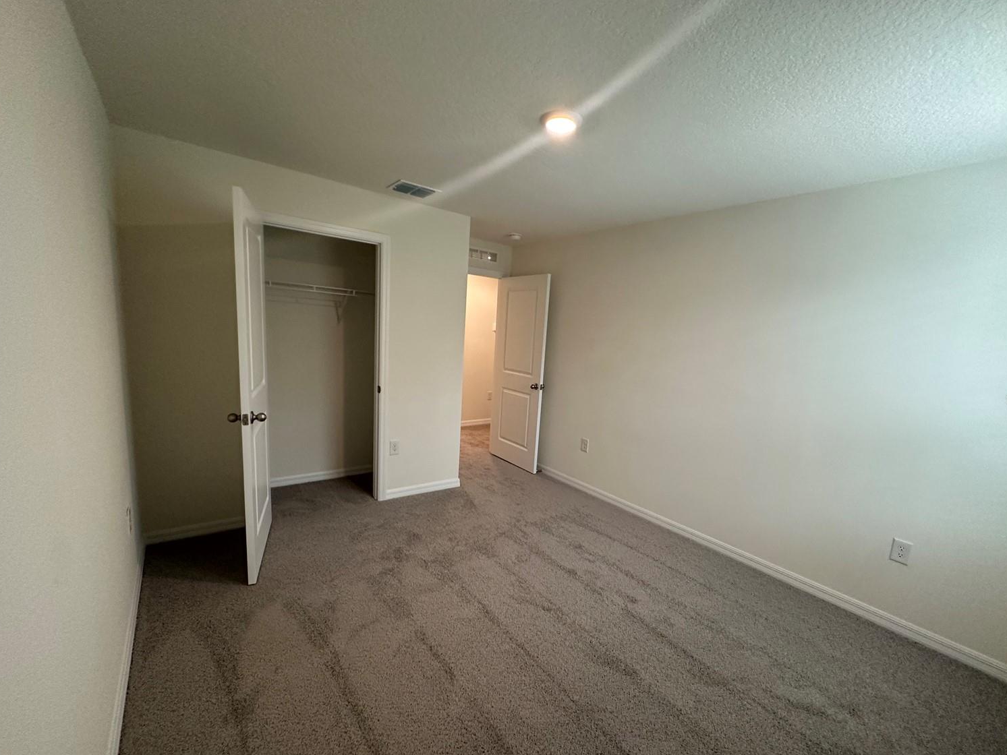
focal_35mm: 15
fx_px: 436
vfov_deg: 81.7
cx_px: 530
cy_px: 399
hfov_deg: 98.1
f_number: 2.2
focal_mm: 2.22
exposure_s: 1/120
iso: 320
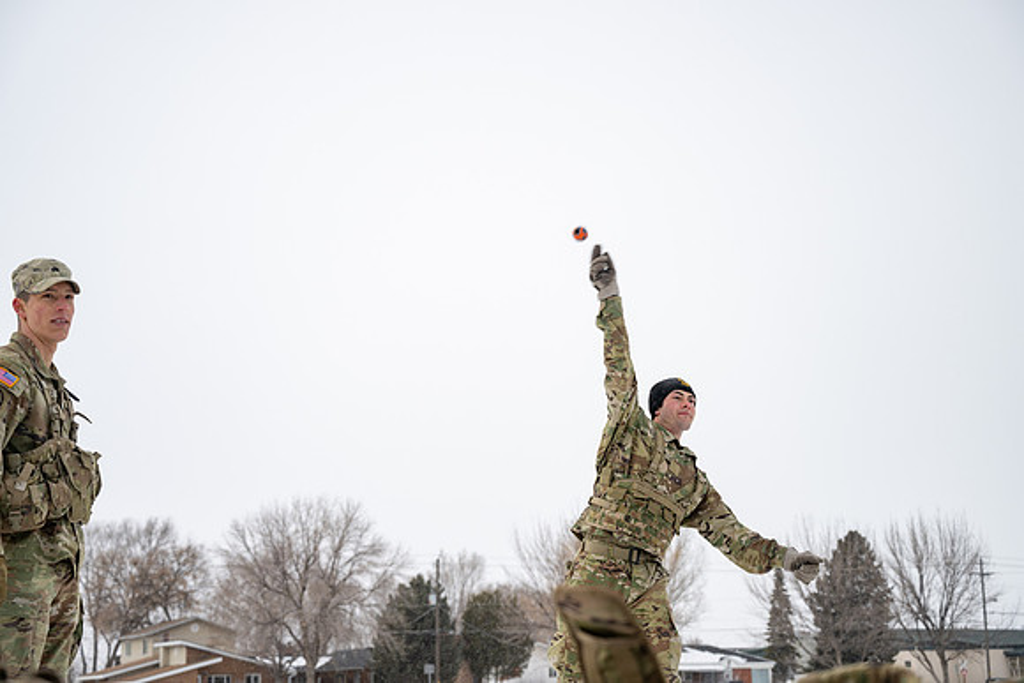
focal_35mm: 53
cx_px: 512
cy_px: 342
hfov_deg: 37.5
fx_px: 1508
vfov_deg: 25.5
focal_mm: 53
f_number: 4
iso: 100
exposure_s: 1/800
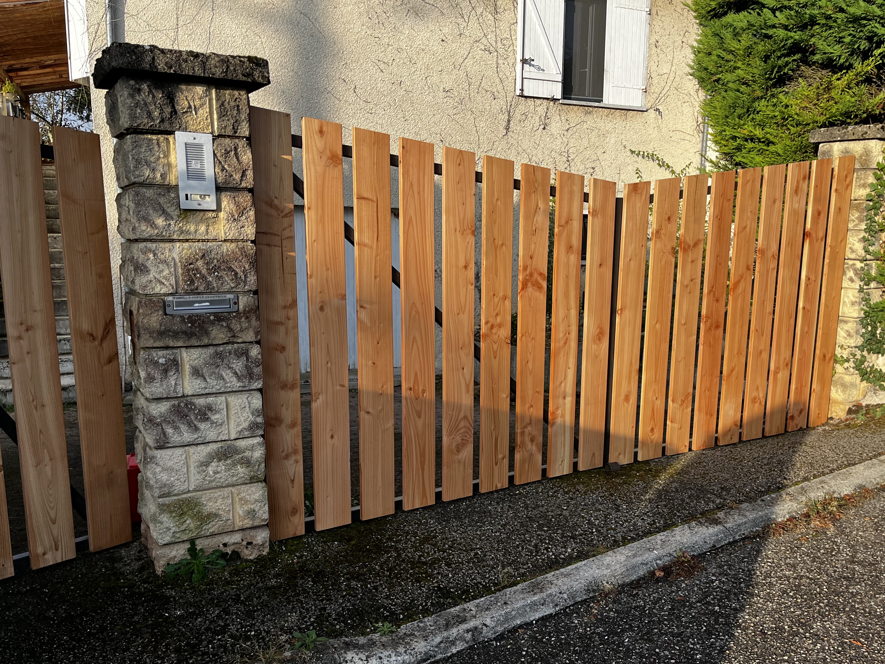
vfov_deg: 45.2
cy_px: 390
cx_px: 518
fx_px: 792
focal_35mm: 31
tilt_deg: -9.9
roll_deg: -1.6
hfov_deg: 58.0
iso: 50
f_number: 1.6
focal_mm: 5.1
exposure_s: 1/1389
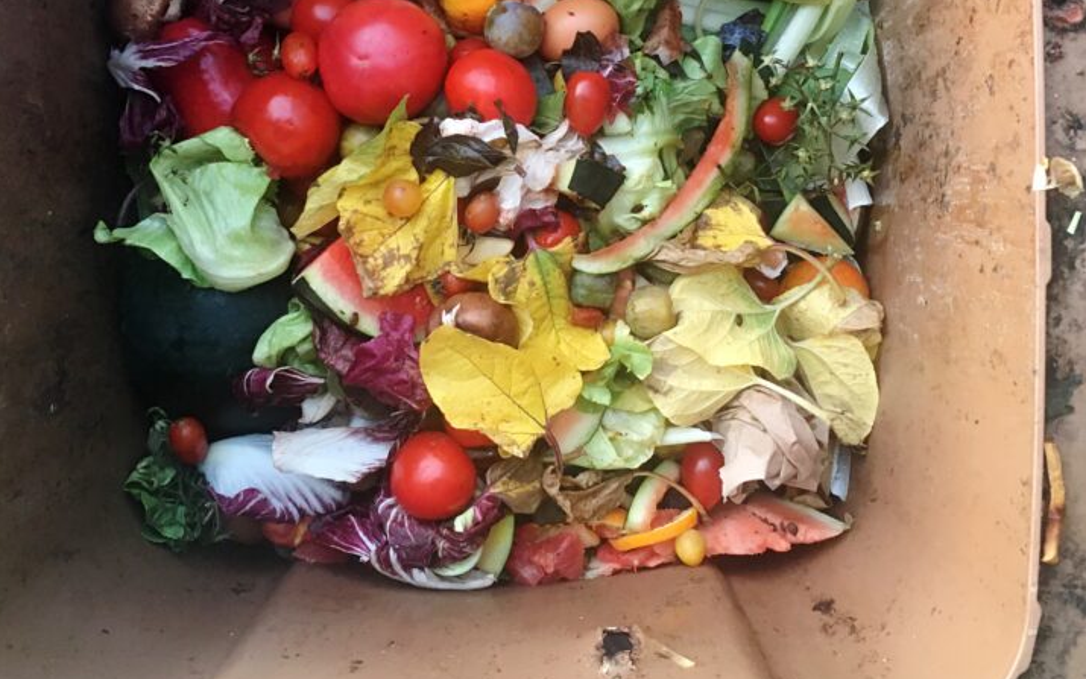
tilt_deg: -85.1
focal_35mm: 44
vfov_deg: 28.8
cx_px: 554
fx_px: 1302
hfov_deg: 45.3
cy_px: 164
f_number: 2.2
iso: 125
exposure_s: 1/33
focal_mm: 4.15
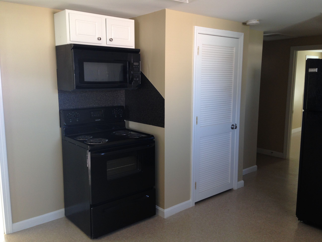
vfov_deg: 42.9
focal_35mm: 33
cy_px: 121
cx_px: 161
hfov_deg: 55.4
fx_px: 307
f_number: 2.4
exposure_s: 1/20
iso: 50
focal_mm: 4.12
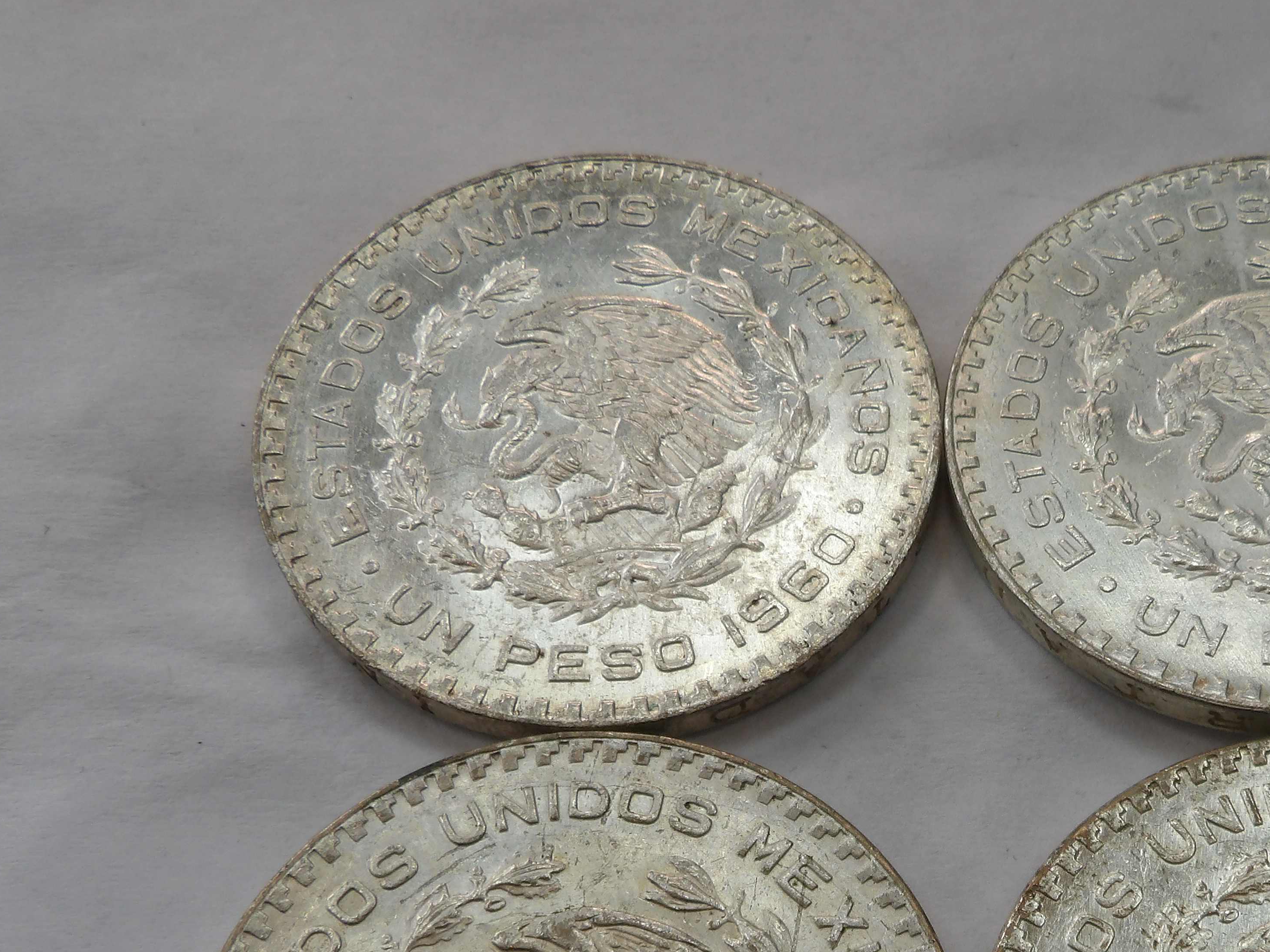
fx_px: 2201
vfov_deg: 23.9
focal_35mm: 60
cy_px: 825
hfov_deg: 31.5
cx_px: 970
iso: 100
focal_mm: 6.2
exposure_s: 1/92
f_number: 4.5
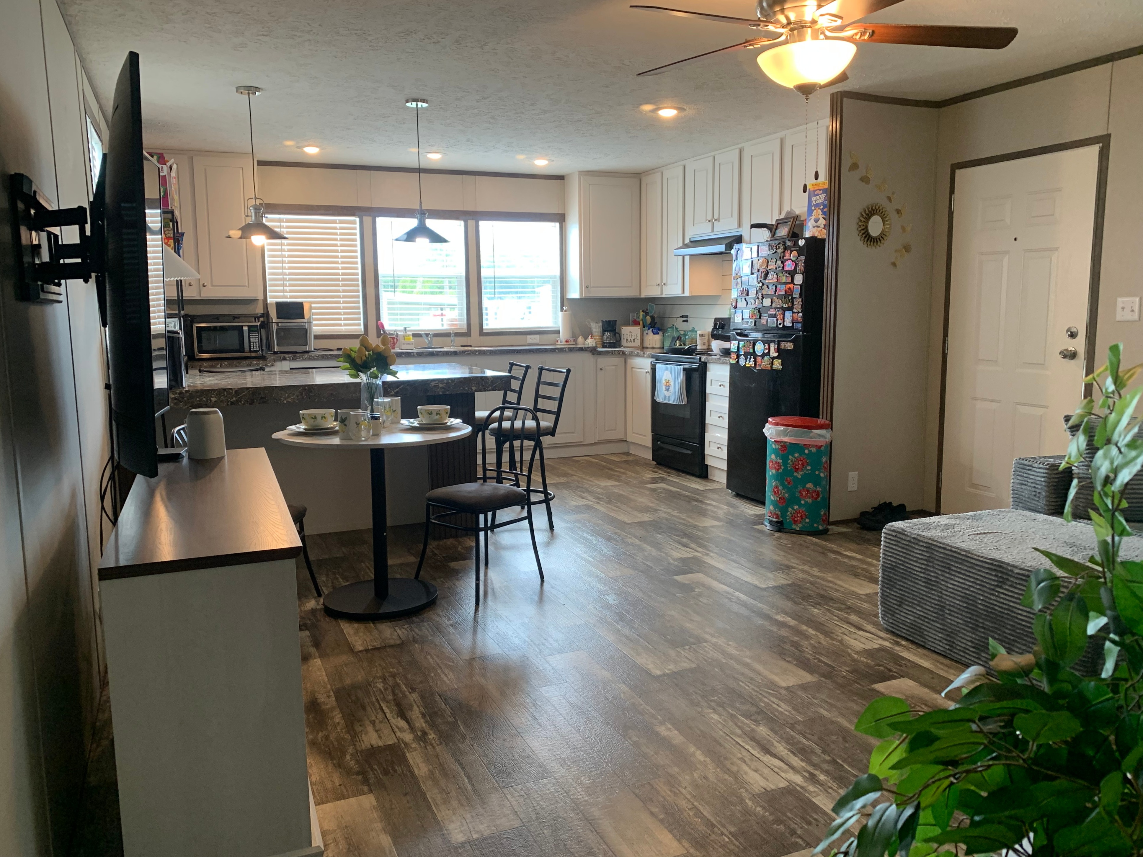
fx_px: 859
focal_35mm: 26
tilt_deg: -8.1
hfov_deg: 67.3
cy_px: 428
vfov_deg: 53.1
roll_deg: +3.1
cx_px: 572
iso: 125
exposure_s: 1/60
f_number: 1.8
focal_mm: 4.25
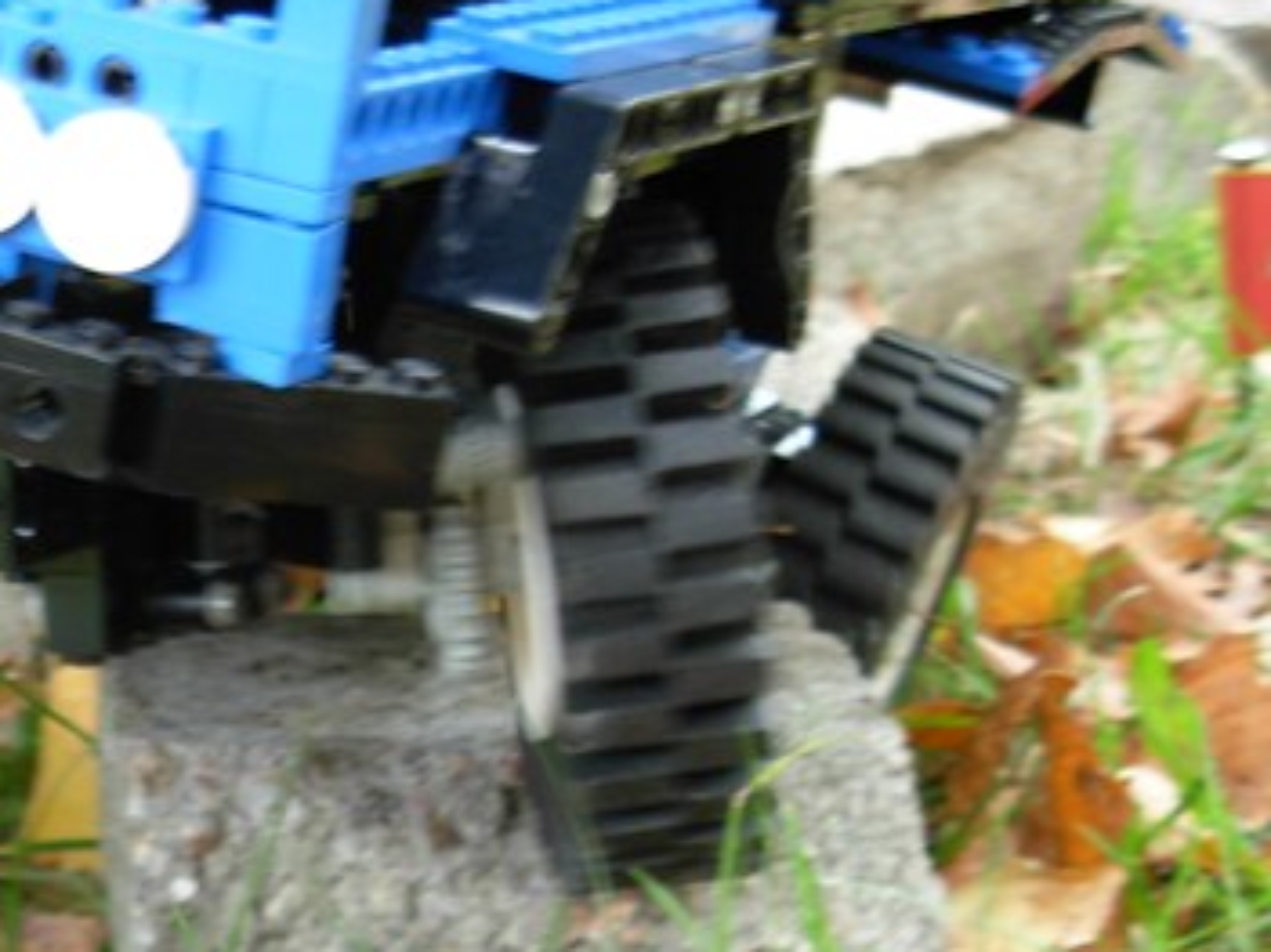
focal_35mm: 146
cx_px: -119
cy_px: 742
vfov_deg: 10.1
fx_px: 5359
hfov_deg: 13.3
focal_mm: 10.5
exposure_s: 1/14.2
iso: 79
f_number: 3.4
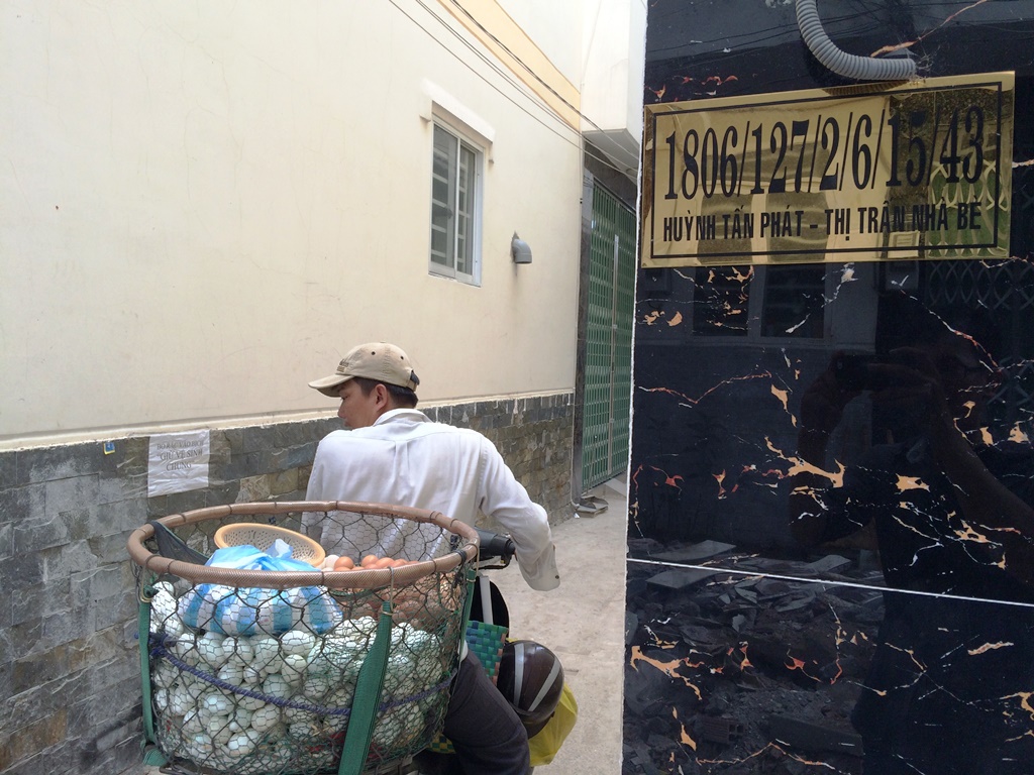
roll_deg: -2.2
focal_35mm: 29
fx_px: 866
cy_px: 388
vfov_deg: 48.2
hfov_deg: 61.7
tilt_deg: -3.1
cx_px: 517
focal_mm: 4.15
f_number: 2.2
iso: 32
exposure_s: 1/308
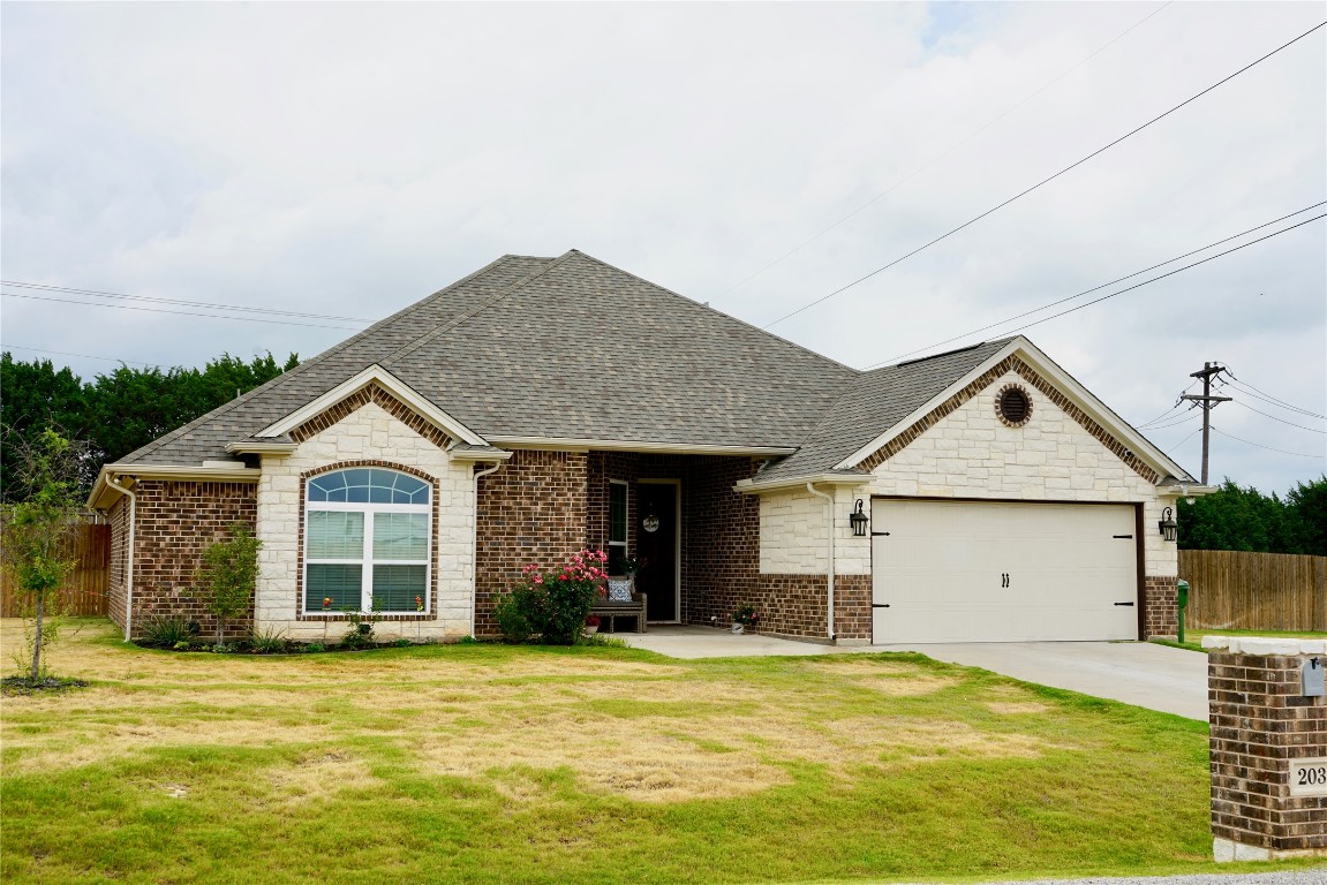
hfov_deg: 49.5
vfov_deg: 34.2
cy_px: 442
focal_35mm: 39
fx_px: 1438
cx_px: 664
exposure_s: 1/160
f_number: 10
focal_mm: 39
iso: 100
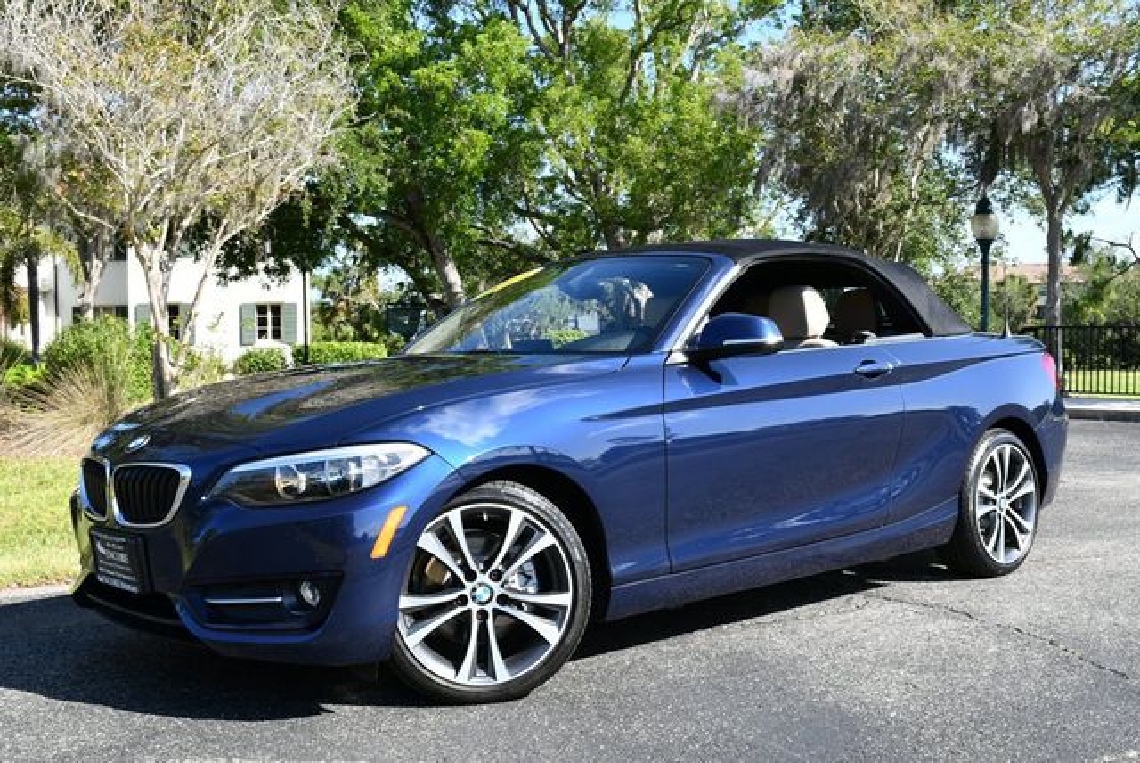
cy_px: 382
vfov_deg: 33.5
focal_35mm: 40
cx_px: 570
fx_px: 1268
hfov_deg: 48.4
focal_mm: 20
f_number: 8
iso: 200
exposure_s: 1/250
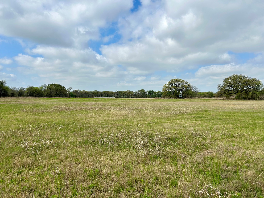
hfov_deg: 67.3
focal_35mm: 26
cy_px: 99
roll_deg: -0.9
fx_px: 198
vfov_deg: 53.1
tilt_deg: -2.0
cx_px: 132
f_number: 1.5
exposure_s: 1/5882
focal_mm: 5.7
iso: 50
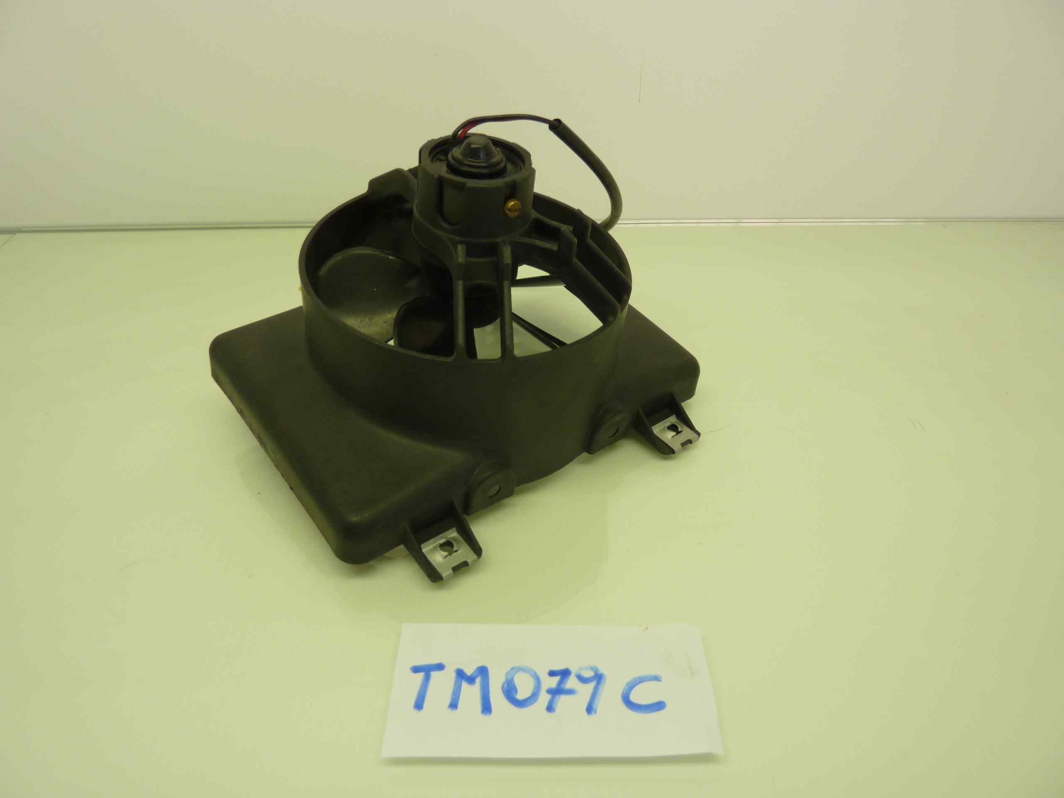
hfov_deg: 69.4
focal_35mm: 25
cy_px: 399
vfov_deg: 54.9
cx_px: 532
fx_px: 768
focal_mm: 4.1
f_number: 3.3
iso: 80
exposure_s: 1/50
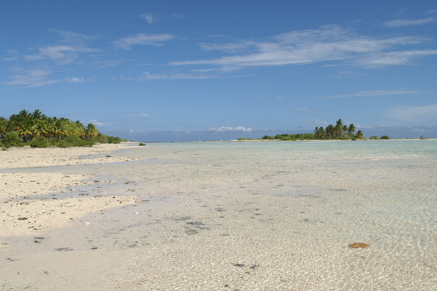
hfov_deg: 60.9
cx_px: 202
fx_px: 371
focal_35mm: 31
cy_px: 141
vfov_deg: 42.7
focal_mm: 17
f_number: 8
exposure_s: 1/800
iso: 100
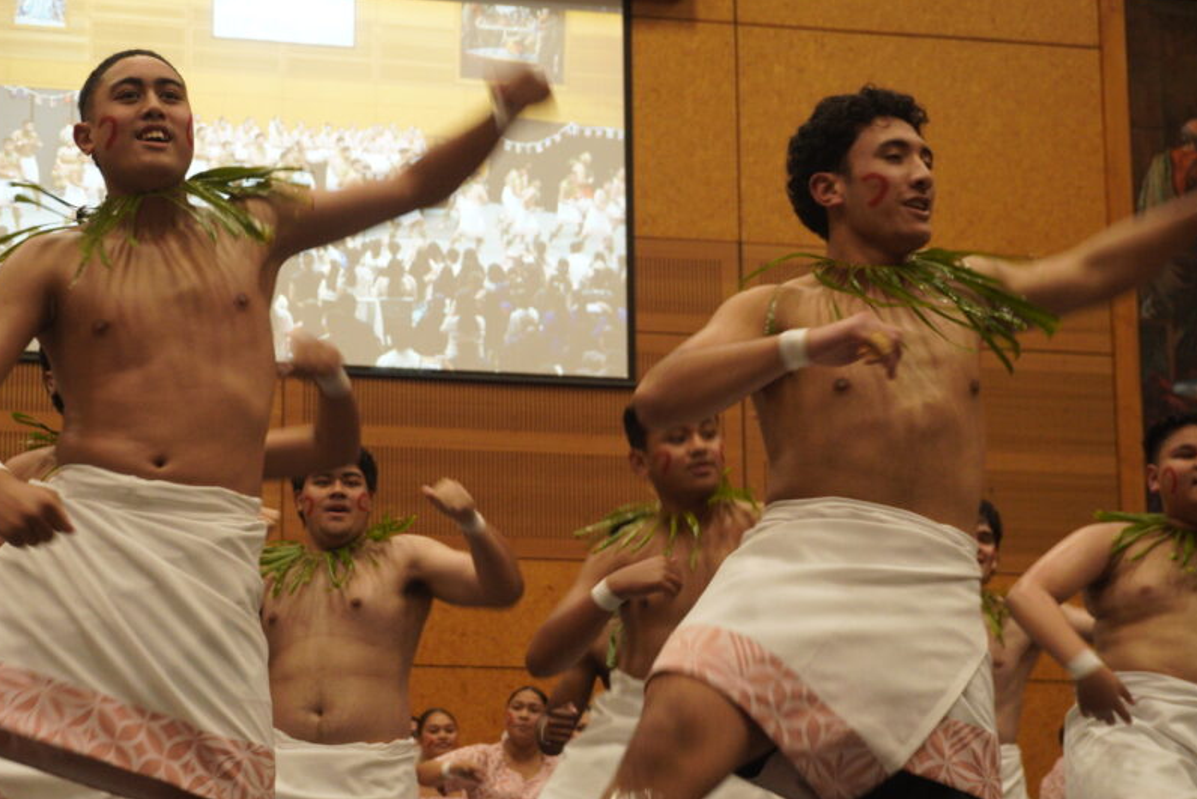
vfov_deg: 16.8
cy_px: 484
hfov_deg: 25.0
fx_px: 2694
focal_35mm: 81
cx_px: 438
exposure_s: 1/80
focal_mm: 42
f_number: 5.6
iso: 2000
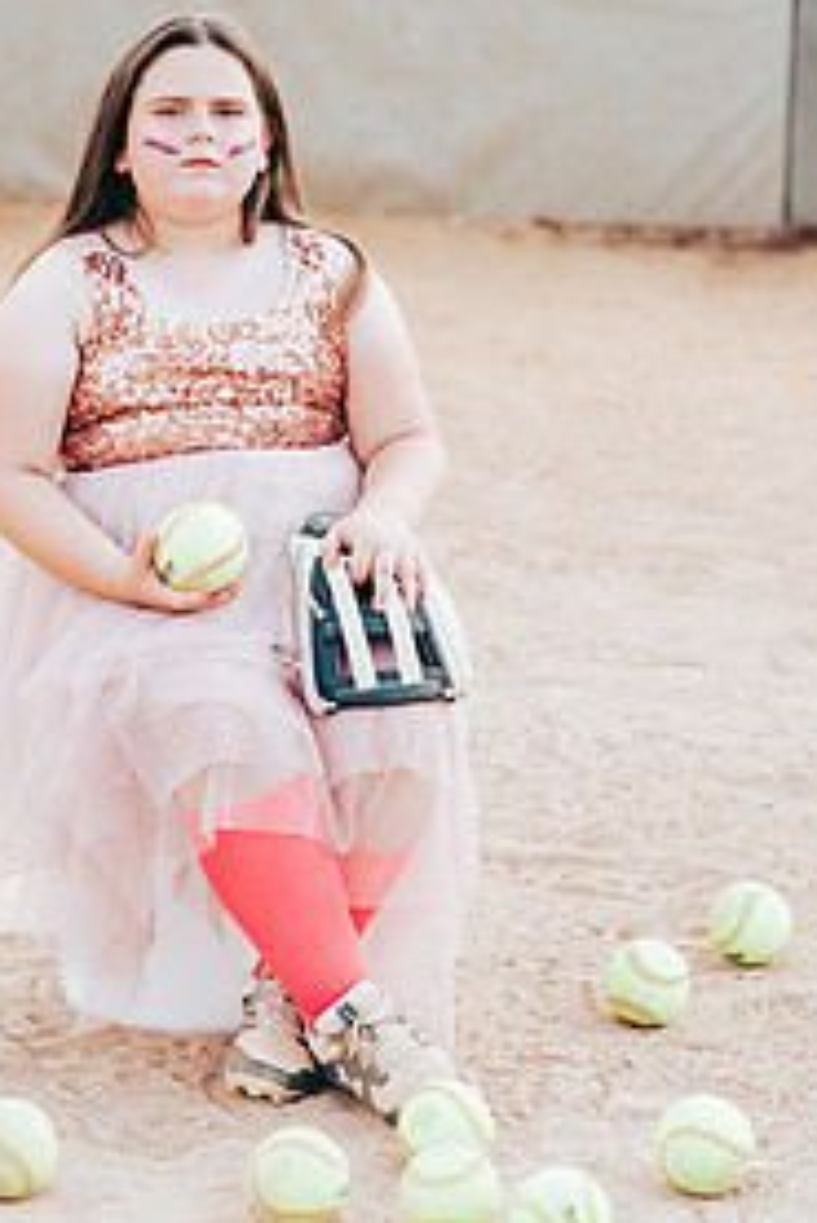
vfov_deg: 14.8
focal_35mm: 138
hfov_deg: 9.9
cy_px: 278
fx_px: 4692
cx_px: 199
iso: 160
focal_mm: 85
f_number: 2.8
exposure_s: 1/500
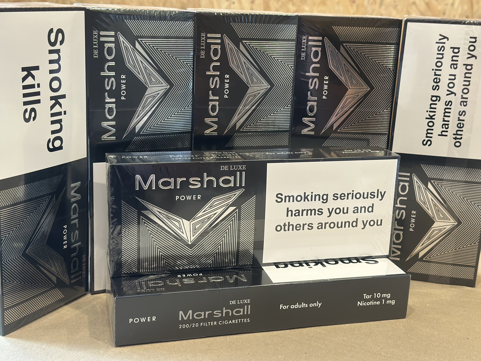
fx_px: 667
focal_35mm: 48
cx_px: 240
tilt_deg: -16.5
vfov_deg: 30.3
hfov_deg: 39.7
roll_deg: -2.0
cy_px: 180
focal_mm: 6.86
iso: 250
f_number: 1.78
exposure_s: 1/60
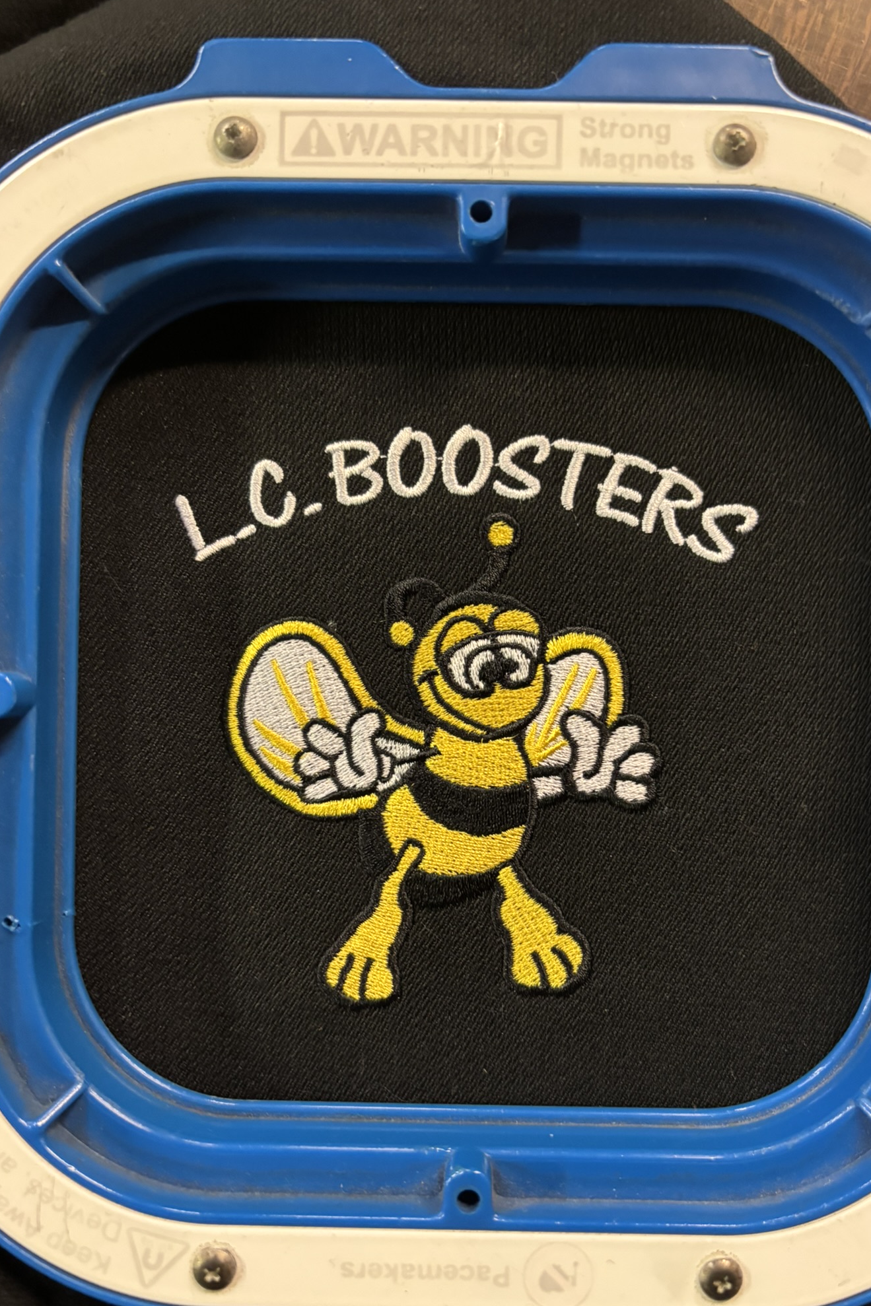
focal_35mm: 28
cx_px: 480
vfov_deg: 65.5
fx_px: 1016
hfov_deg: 46.3
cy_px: 672
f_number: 1.6
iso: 640
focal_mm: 5.96
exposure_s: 1/40
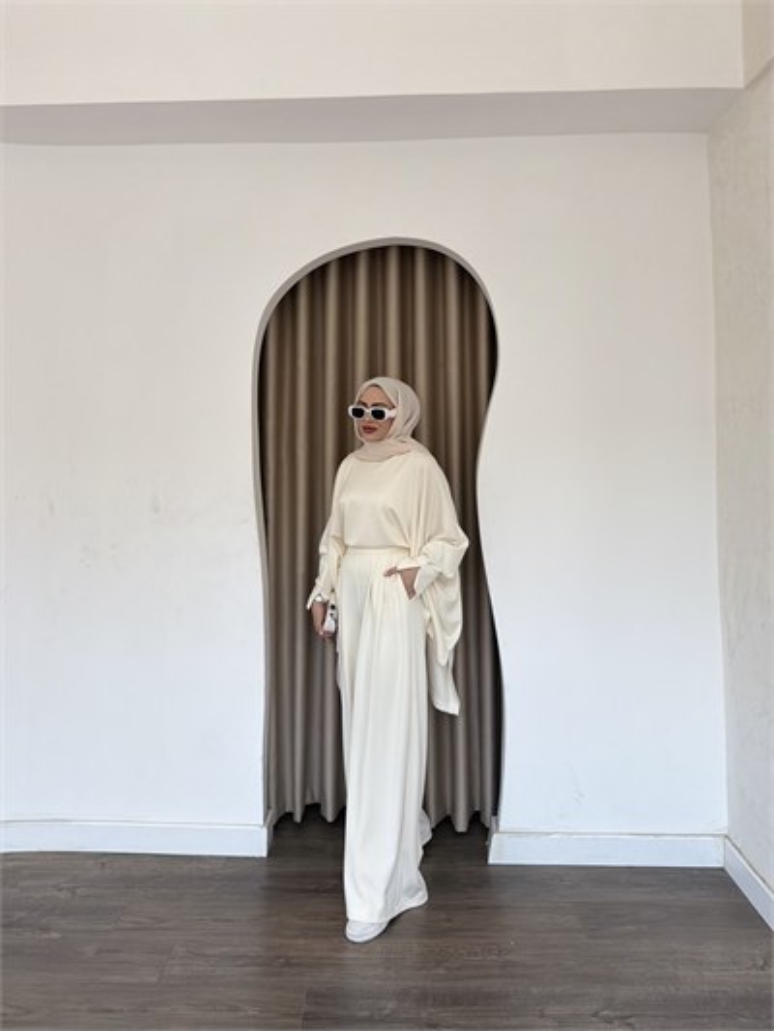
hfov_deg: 56.8
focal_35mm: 24
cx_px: 387
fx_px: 715
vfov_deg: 71.6
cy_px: 516
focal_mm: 6.76
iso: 320
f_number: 1.78
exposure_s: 1/1812
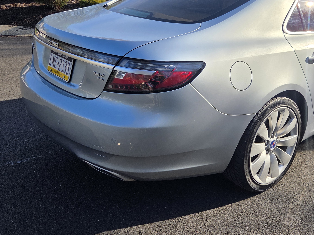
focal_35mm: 40
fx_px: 363
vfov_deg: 35.6
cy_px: 76
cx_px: 211
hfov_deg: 46.0
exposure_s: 1/4365
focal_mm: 5.4
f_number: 1.8
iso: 80
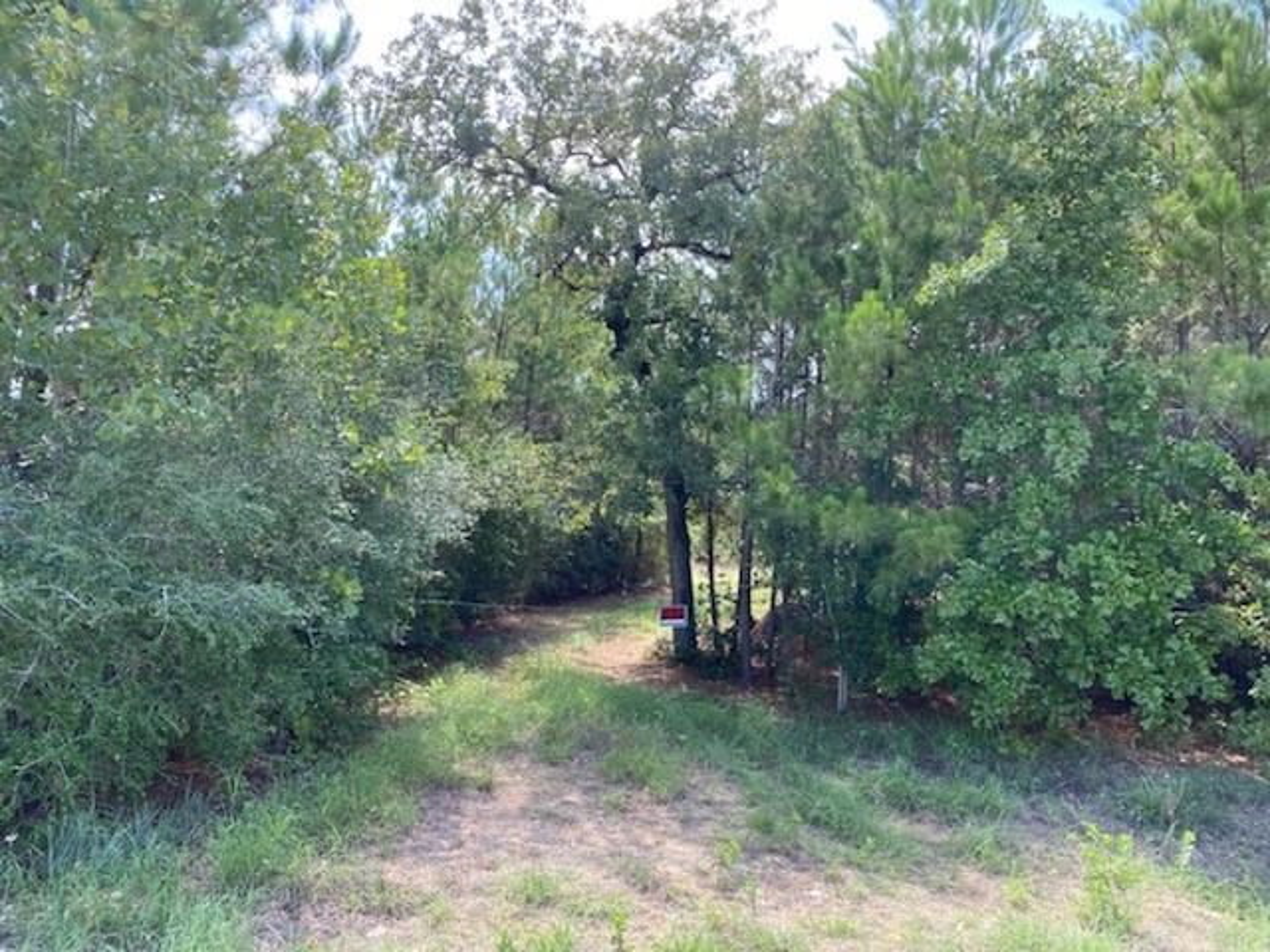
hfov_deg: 67.3
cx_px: 635
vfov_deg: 53.1
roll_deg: -3.9
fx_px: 954
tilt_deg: +3.3
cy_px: 476
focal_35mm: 26
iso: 32
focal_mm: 4.25
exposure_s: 1/439
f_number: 1.8
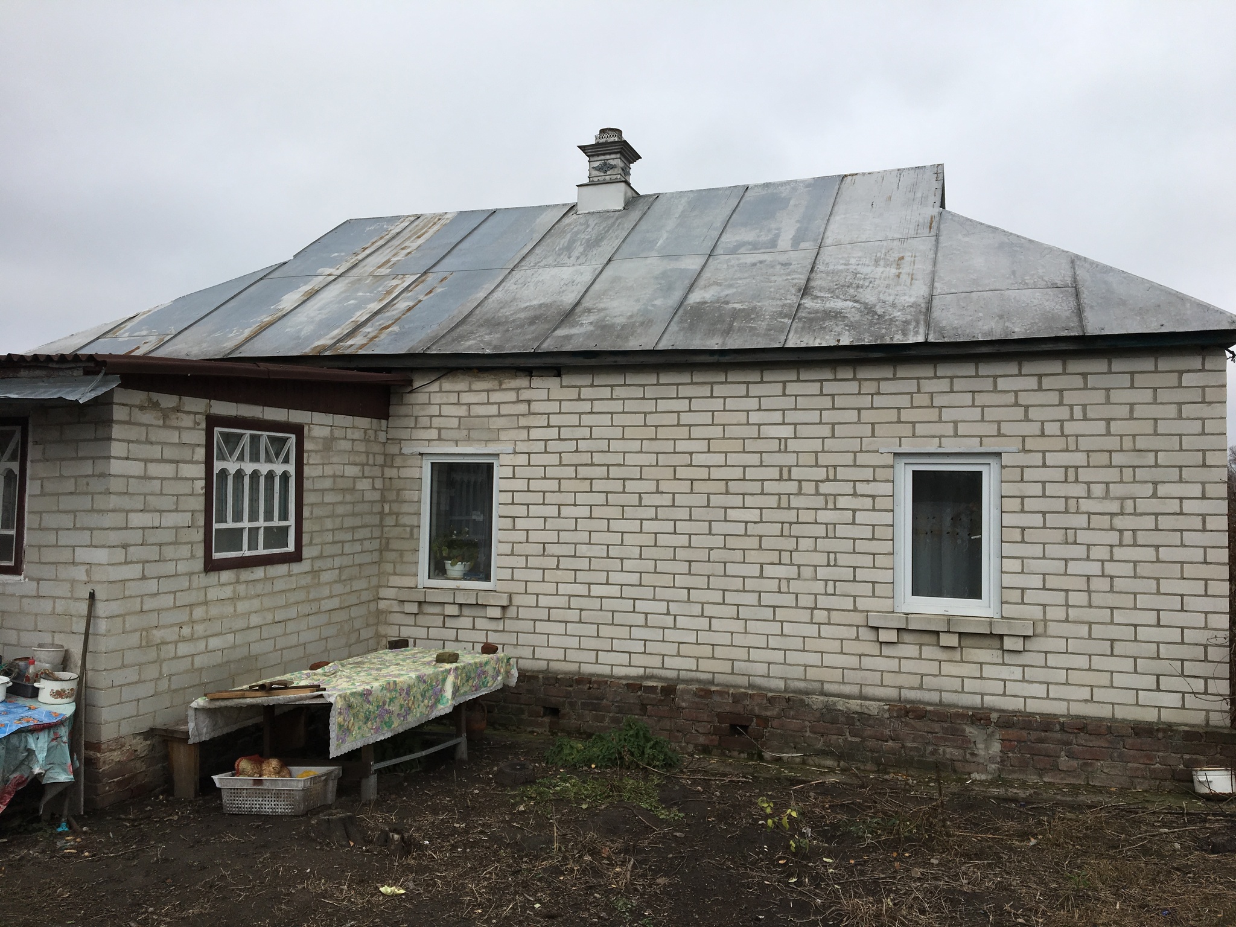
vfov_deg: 48.2
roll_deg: -0.8
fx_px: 1035
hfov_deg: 61.7
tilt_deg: +2.9
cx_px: 618
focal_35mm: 29
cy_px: 464
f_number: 2.2
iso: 25
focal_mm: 4.15
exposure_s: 1/541
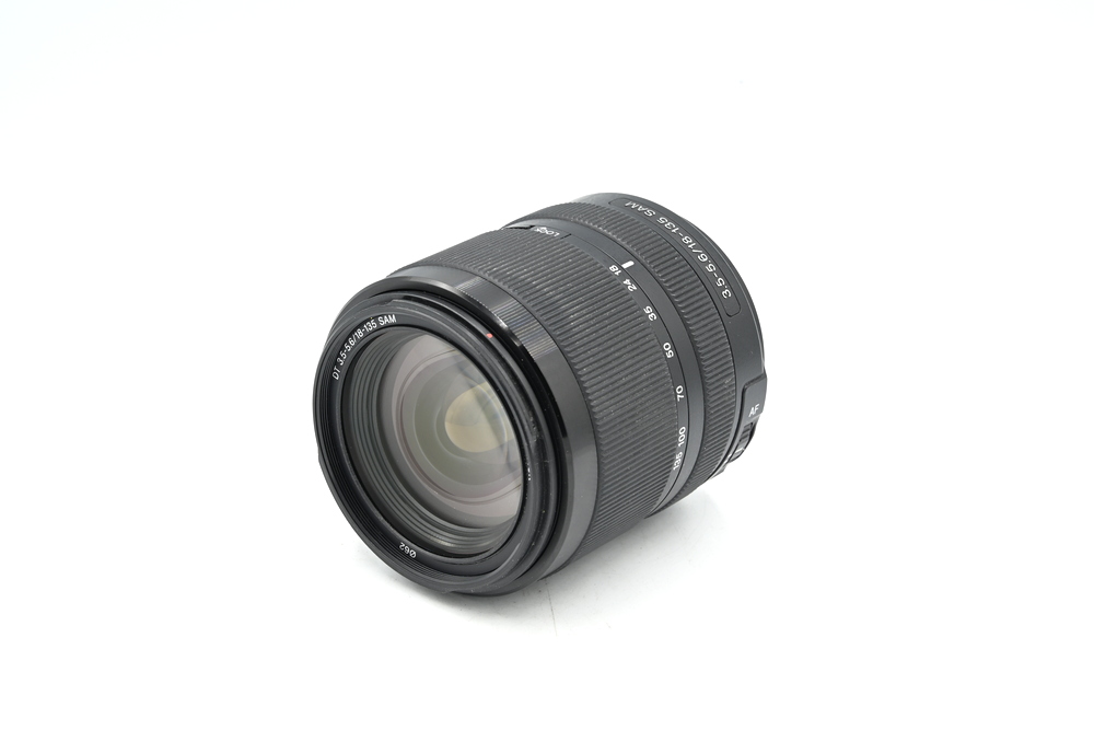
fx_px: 2279
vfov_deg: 18.2
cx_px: 547
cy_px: 365
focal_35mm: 75
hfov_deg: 27.0
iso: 200
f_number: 14
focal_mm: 75
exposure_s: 1/20
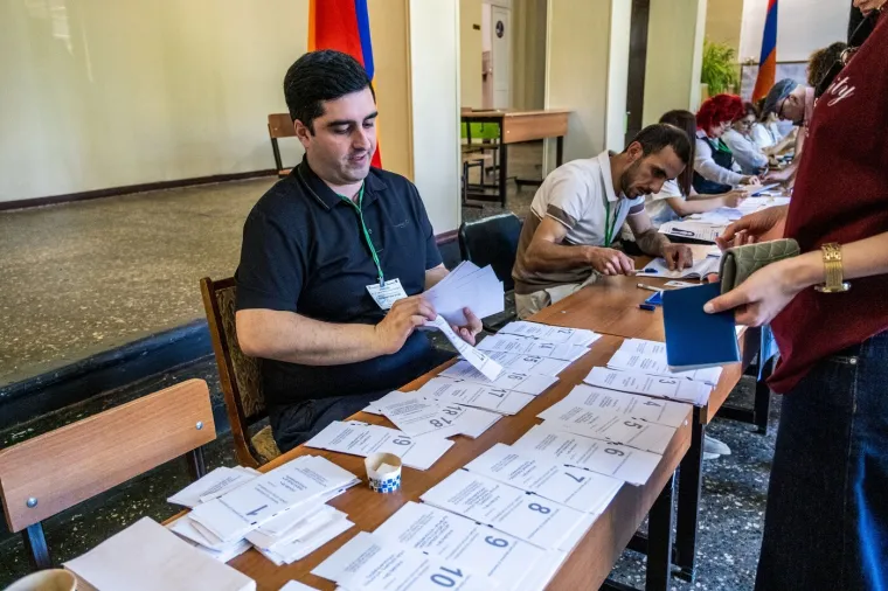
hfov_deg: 67.4
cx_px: 444
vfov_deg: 47.9
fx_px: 666
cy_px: 296
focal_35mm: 27
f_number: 2.8
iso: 2500
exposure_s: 1/200
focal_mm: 18
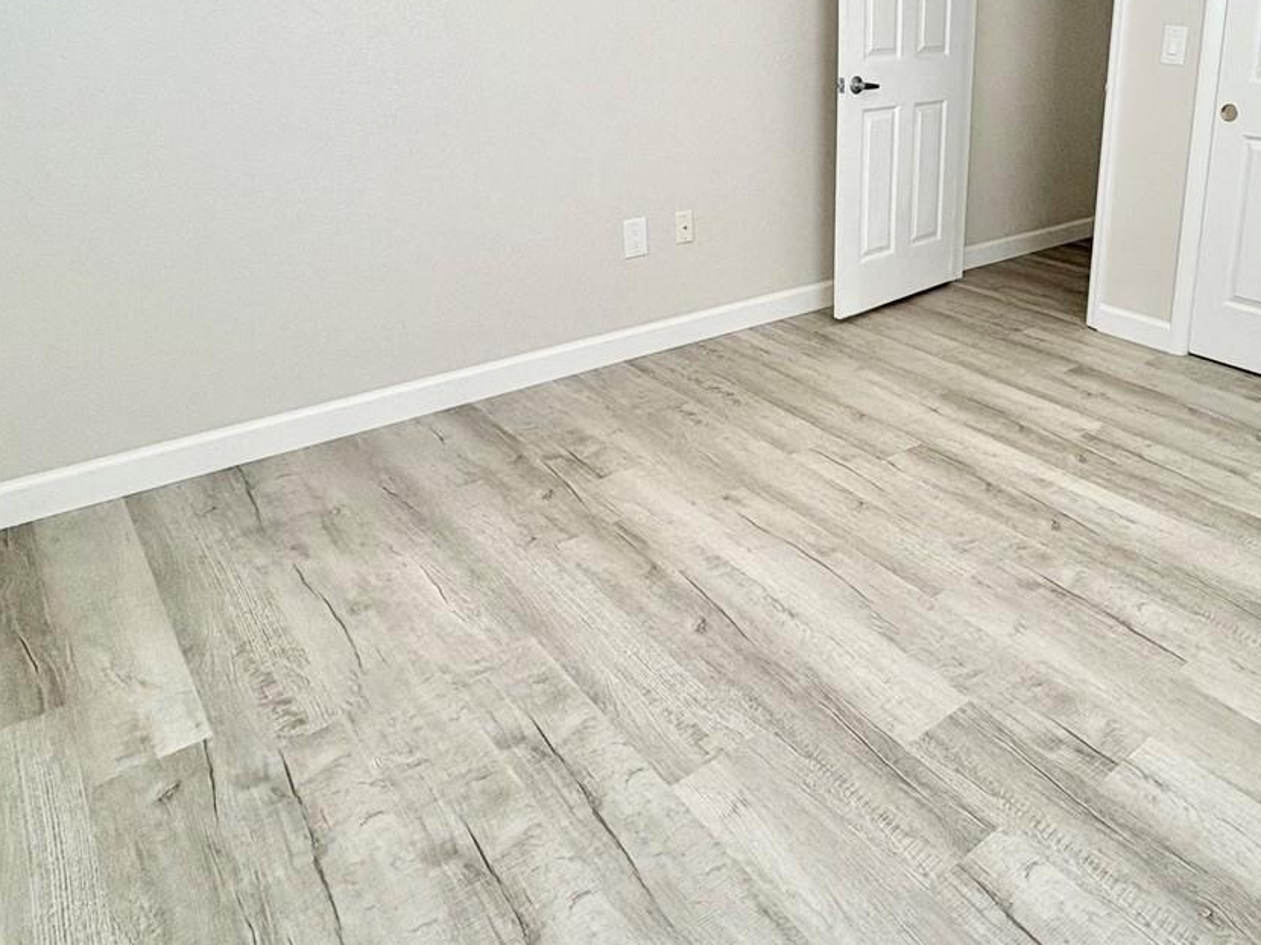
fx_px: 983
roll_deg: -1.0
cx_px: 869
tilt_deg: -15.8
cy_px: 258
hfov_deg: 63.2
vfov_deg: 49.6
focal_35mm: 27
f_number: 2.2
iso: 160
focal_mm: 2.22
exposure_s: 1/60
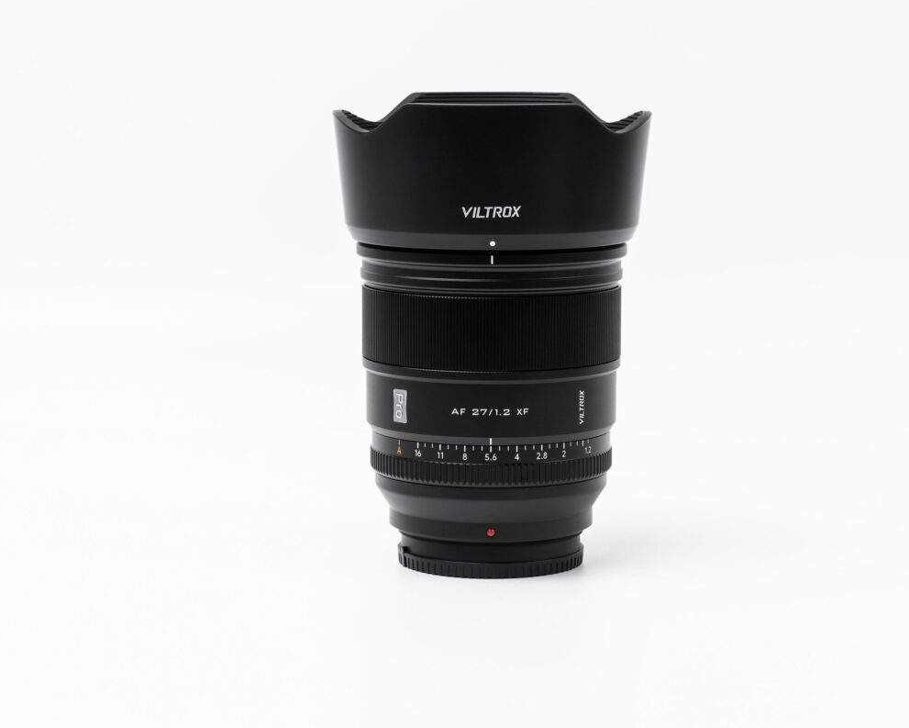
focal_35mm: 108
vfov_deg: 14.3
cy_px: 362
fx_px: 2906
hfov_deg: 17.8
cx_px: 493
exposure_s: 1/100
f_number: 16
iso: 100
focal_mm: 95
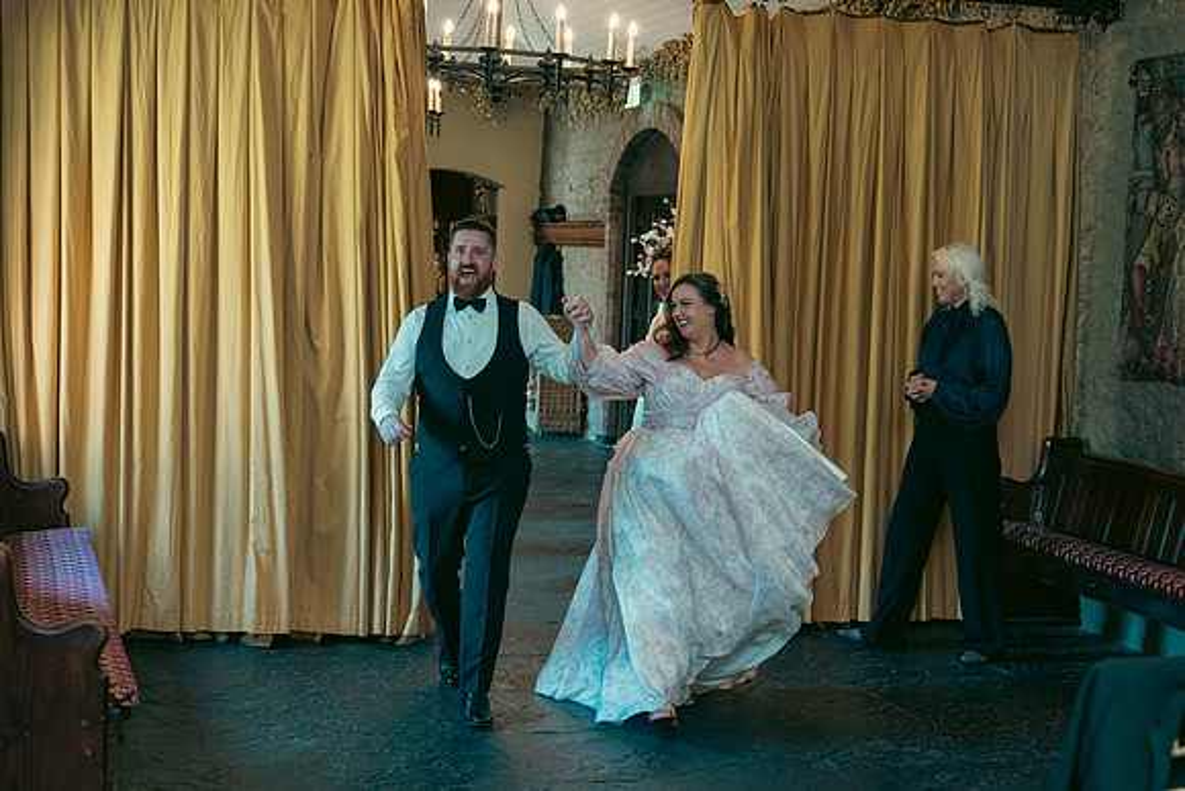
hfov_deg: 34.5
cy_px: 396
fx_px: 1910
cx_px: 592
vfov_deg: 23.4
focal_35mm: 58
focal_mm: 58
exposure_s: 1/160
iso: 2500
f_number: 3.5
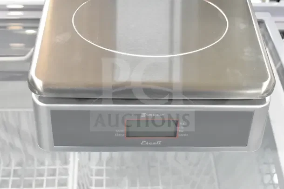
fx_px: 402
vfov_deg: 26.5
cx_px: 142
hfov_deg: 38.9
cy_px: 94
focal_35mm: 51
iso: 6400
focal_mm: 34
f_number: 6.3
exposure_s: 1/160
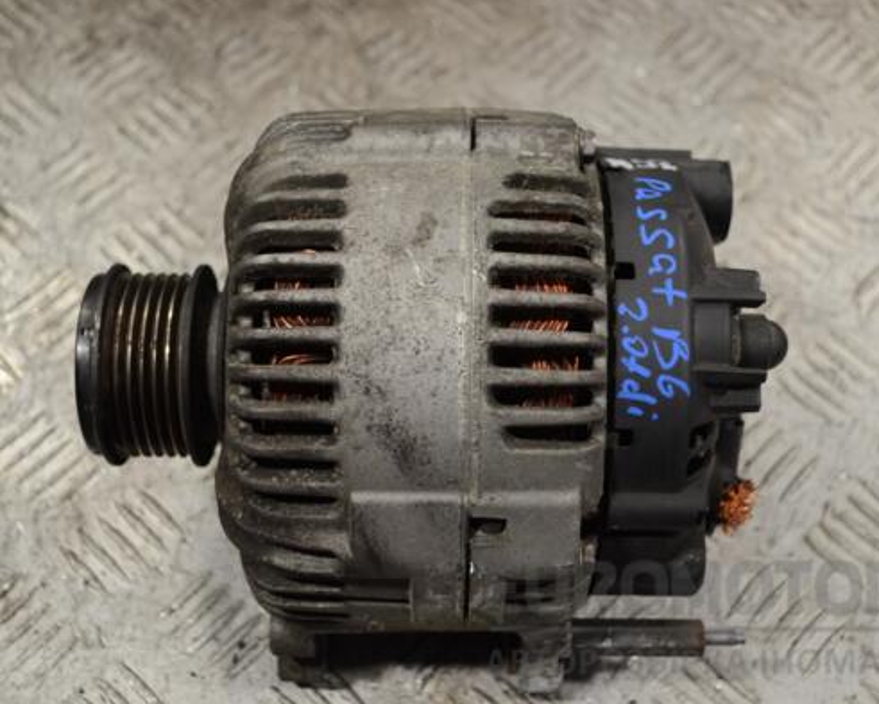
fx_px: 1431
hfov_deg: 34.1
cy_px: 349
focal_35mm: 55
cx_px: 451
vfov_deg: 27.6
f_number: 4.8
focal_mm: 32
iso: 125
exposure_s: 1/30
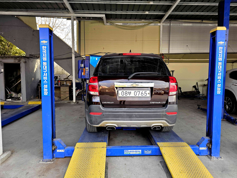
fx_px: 157
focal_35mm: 23
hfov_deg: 73.9
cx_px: 118
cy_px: 89
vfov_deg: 58.9
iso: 80
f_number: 1.7
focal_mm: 6.3
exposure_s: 1/180
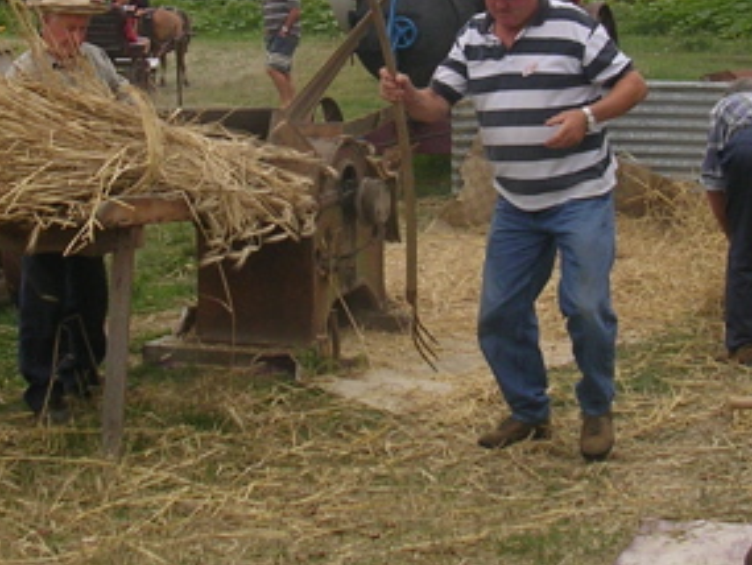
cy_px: 129
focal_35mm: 92
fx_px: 1999
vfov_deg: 16.0
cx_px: 375
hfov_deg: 21.3
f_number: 2.9
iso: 50
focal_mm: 6.2
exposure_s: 1/267
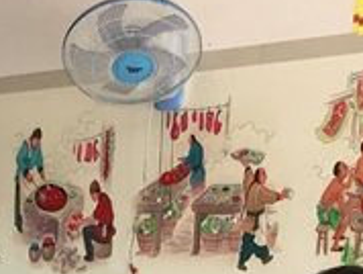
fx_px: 1092
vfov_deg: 13.1
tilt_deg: -8.3
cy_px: 462
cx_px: 92
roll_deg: -2.9
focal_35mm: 104
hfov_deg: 18.8
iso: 160
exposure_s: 1/33
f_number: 2.2
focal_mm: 4.15
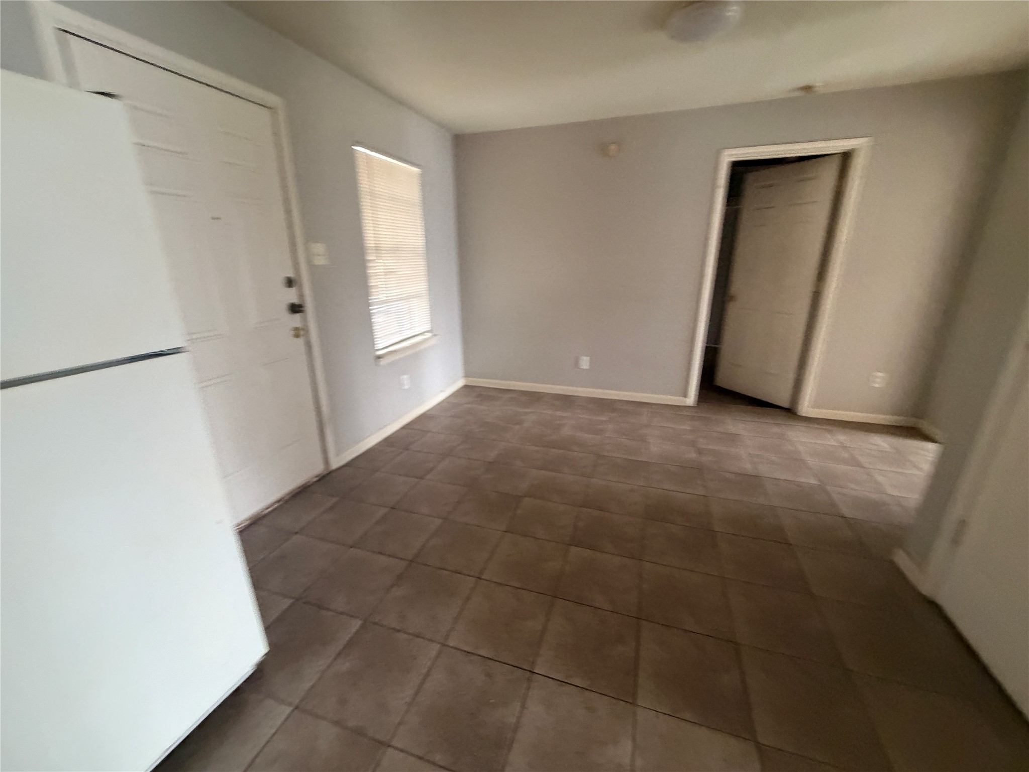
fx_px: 416
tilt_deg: -15.0
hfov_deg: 102.1
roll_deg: -1.6
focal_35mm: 14
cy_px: 386
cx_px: 514
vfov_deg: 85.7
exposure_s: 1/60
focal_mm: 2.22
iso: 500
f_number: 2.2
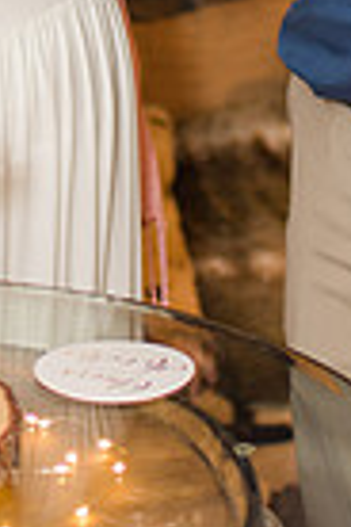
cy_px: -202
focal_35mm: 171
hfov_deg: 8.0
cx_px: 65
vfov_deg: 11.6
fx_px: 2501
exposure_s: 1/160
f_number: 1.8
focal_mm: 35
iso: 400
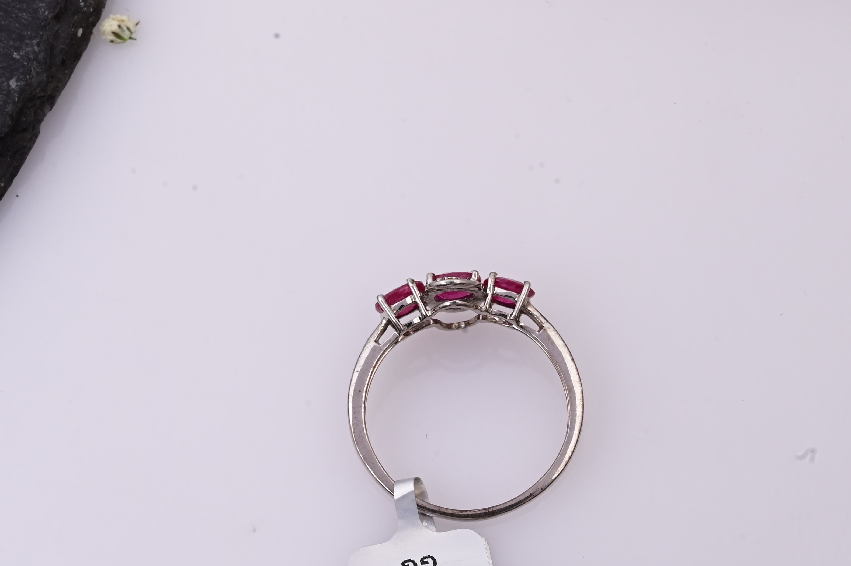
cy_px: 396
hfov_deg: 15.3
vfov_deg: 10.2
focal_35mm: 134
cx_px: 474
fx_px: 3166
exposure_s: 1/80
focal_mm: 70
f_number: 20
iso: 640
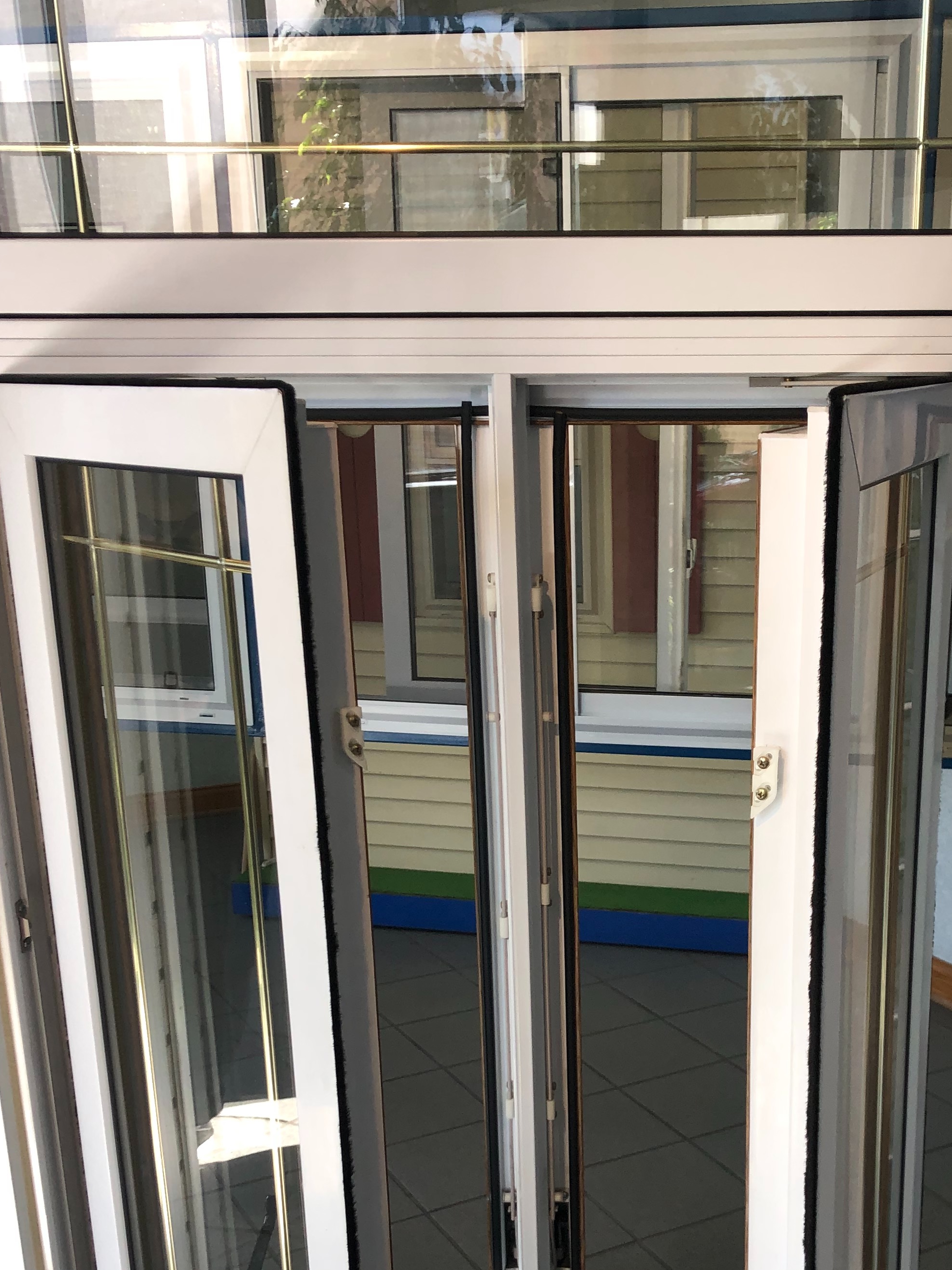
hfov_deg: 33.2
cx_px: 660
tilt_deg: -19.3
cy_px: 897
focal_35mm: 43
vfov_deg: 42.9
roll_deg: -0.2
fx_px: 1577
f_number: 1.8
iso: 64
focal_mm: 4
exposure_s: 1/120
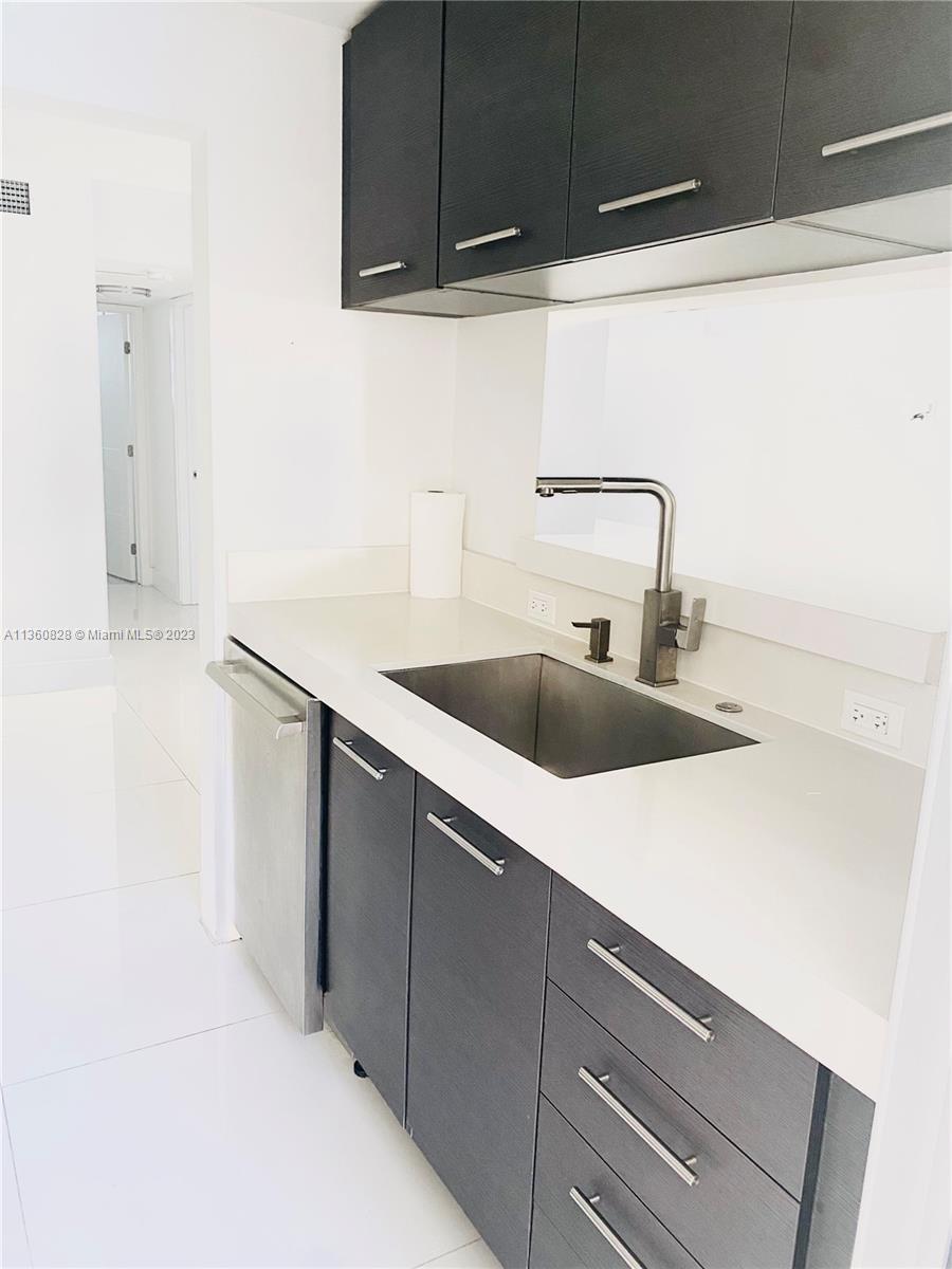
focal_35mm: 26
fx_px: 953
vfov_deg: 67.3
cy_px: 634
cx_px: 476
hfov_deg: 53.1
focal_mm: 4.25
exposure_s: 1/60
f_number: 1.8
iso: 125
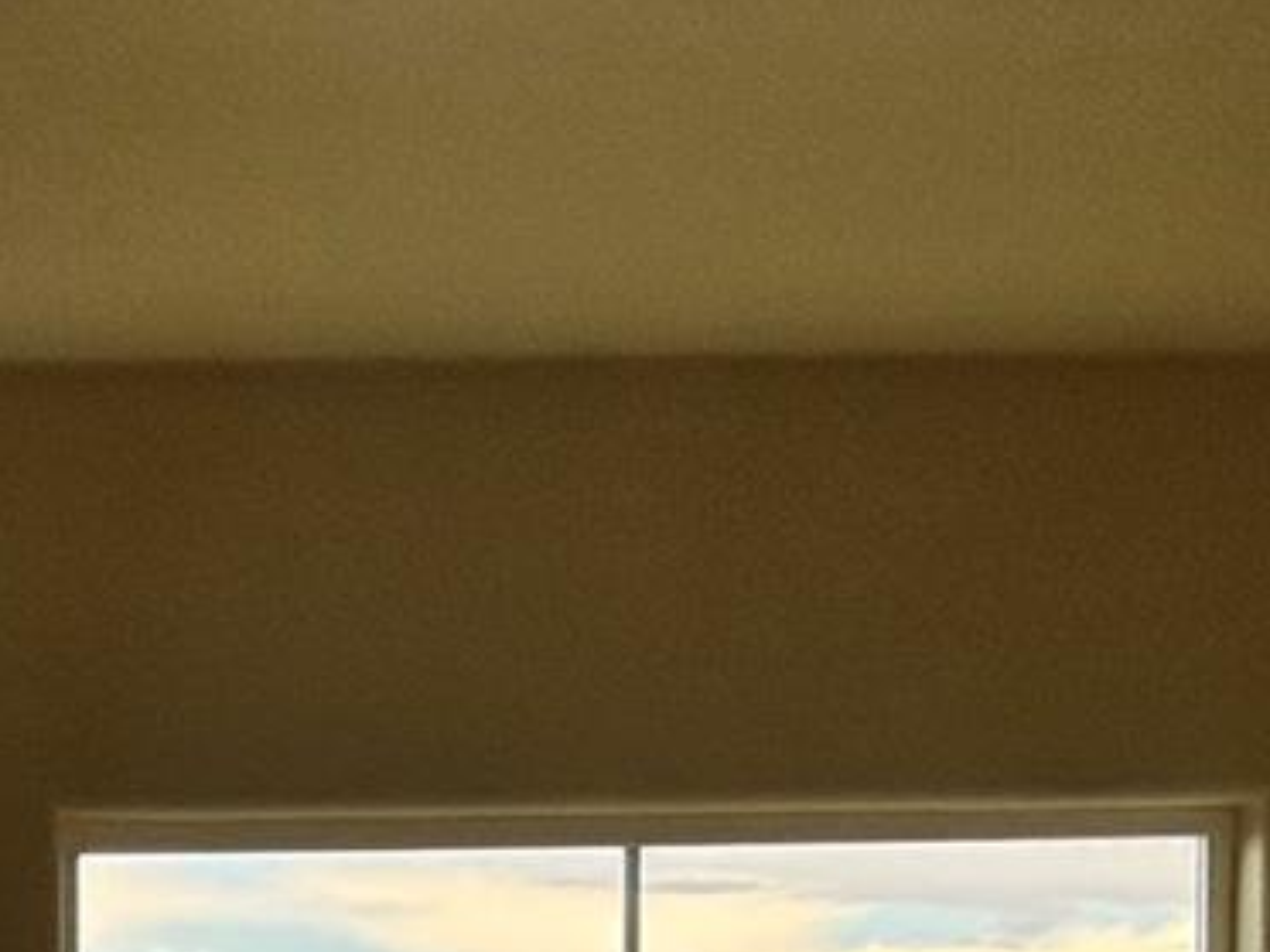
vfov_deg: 7.7
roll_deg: +0.0
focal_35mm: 186
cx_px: -853
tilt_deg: -2.5
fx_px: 6824
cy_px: 1672
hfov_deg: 10.2
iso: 64
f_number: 1.78
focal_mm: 6.76
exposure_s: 1/467
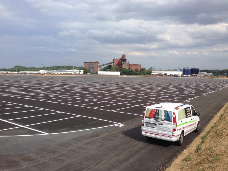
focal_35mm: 33
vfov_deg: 42.9
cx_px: 114
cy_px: 86
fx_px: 217
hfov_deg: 55.4
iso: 50
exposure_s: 1/1642
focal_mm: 4.12
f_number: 2.4
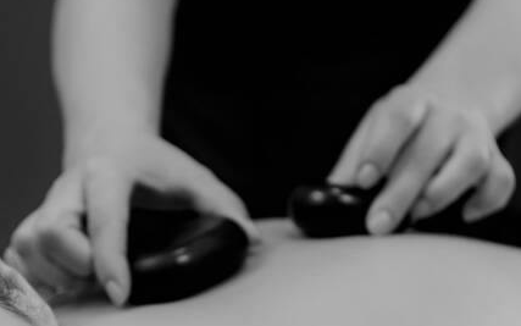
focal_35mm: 167
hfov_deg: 12.5
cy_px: 351
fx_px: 2372
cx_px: 131
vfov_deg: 7.8
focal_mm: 70
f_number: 3.5
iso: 320
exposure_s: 1/160
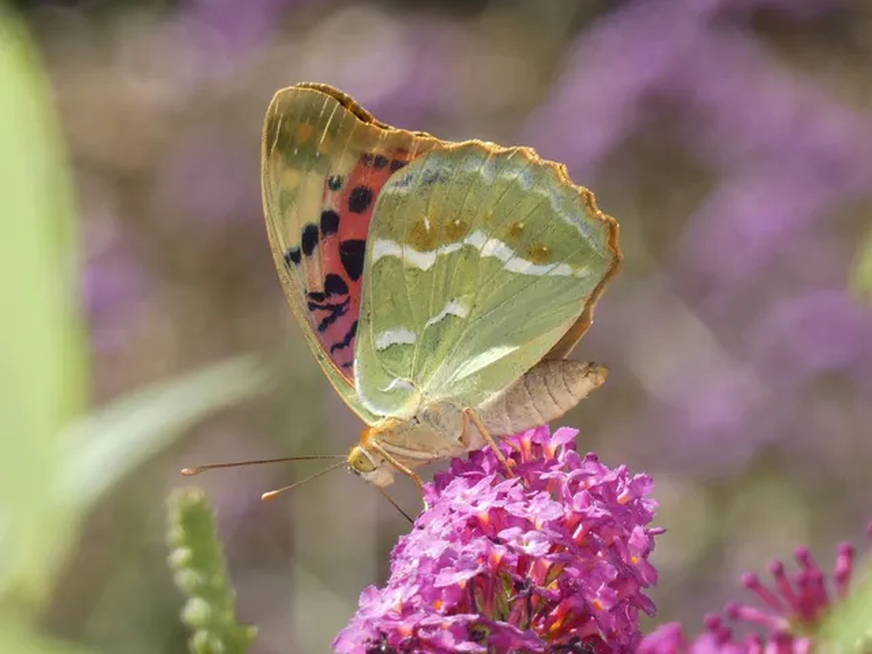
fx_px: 10782
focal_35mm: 428
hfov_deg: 4.6
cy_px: 327
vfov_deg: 3.5
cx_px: 436
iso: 80
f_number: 5.6
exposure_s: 1/200
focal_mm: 76.7
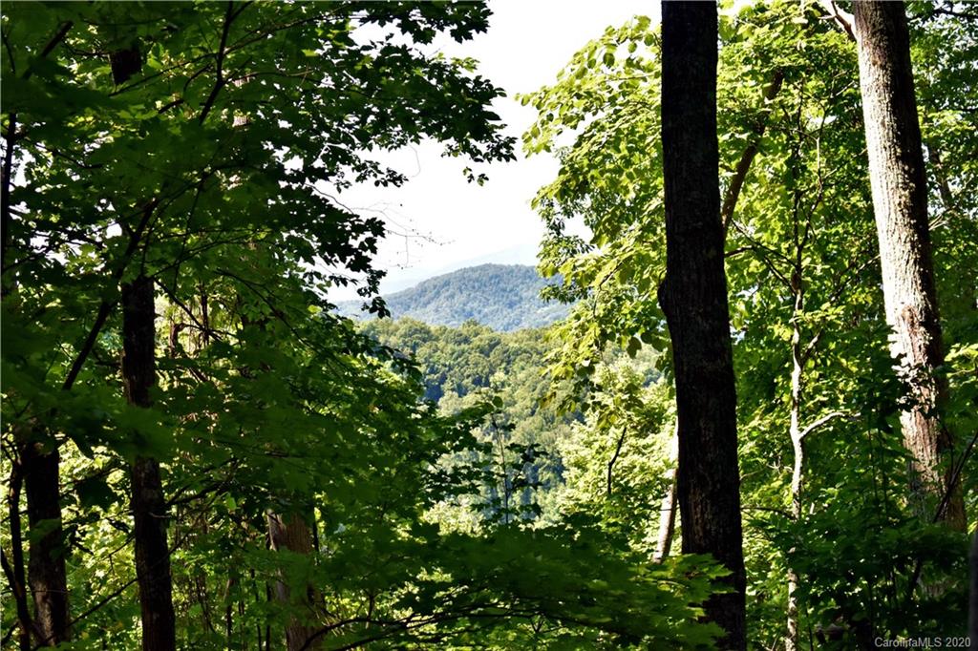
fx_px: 2240
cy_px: 326
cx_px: 489
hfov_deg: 24.6
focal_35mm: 82
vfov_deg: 16.5
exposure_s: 1/200
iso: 800
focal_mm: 55
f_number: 5.6
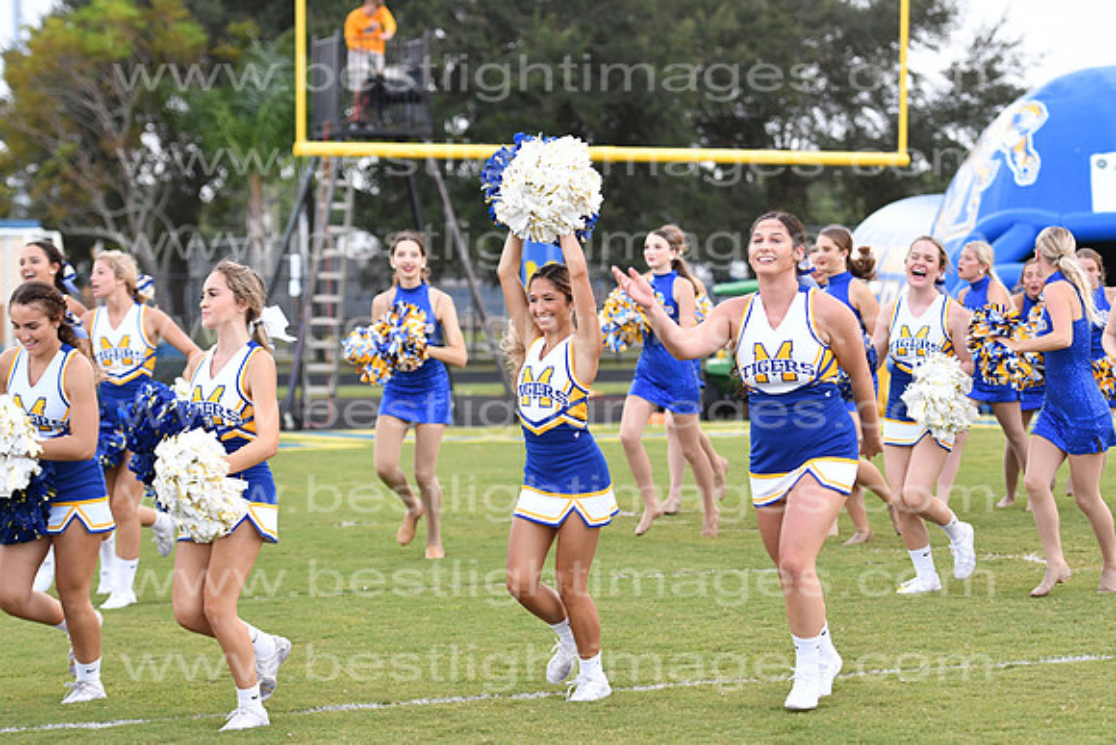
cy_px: 372
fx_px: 4186
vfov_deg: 10.2
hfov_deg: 15.2
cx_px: 558
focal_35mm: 135
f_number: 3.2
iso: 800
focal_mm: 90
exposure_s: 1/640
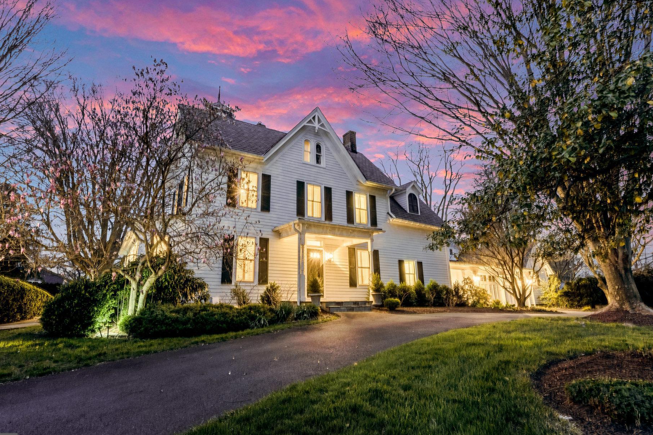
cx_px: 305
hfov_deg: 89.9
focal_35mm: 18
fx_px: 326
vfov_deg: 67.4
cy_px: 215
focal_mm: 16
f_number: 8
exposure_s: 1.3
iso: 1250
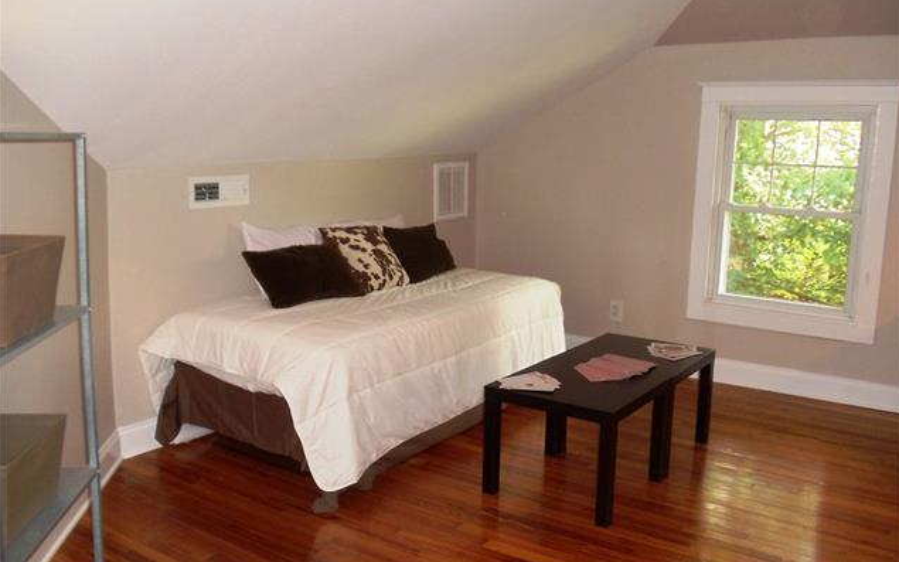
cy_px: 280
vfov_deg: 27.4
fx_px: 1152
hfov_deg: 42.6
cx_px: 452
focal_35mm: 47
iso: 400
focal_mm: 6
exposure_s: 1/8
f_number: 3.5
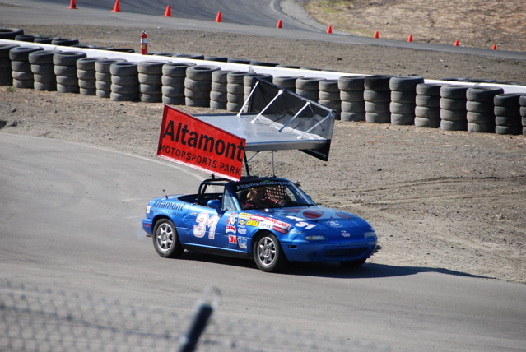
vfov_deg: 4.6
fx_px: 4389
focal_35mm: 300
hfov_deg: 6.9
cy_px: 176
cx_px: 263
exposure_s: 1/800
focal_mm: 200
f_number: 5.6
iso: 200
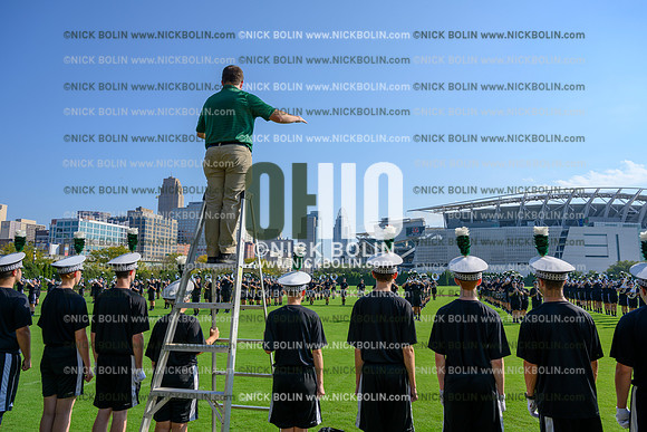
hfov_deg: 69.4
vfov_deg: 49.6
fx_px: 467
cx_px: 324
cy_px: 216
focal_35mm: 26
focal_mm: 26
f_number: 7.1
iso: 80
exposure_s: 1/400
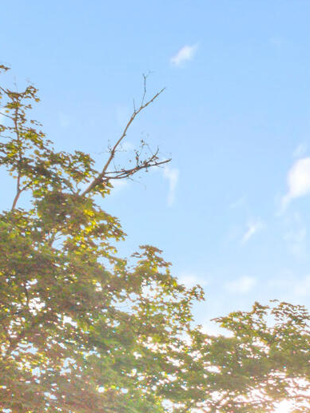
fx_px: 1385
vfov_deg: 16.1
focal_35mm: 116
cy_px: 543
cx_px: 928
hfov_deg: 9.8
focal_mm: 8.67
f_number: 1.8
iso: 200
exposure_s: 1/1600
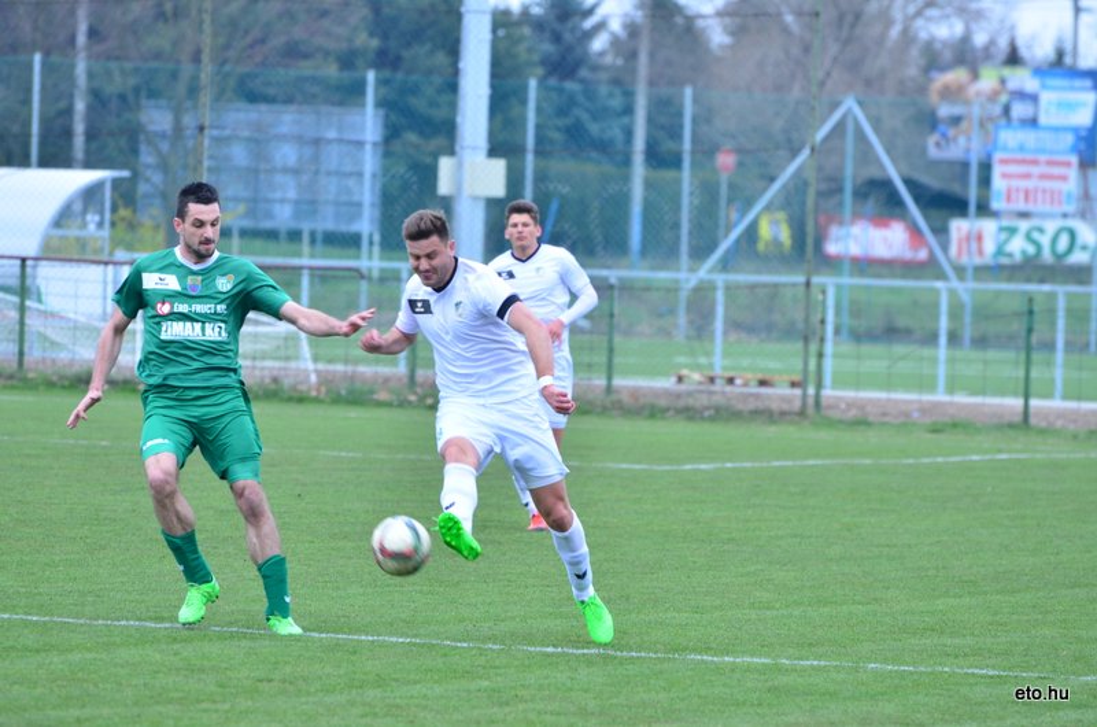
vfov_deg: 4.0
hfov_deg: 6.0
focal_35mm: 345
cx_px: 548
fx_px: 10492
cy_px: 364
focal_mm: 230
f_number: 5.3
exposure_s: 1/320
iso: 500
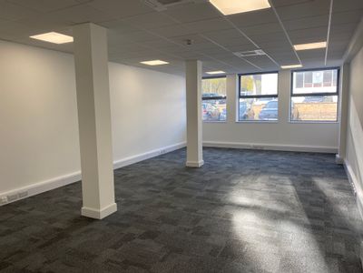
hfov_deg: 67.3
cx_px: 182
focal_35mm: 26
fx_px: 273
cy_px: 136
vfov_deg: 53.1
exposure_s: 1/204
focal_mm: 4.25
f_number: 1.8
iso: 32
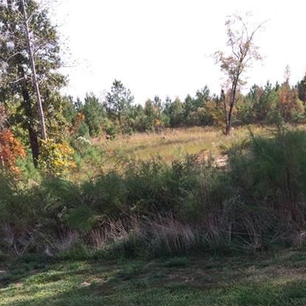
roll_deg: +5.0
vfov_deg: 33.2
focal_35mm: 48
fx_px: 480
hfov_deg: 35.2
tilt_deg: -18.0
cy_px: 286
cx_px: 189
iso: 32
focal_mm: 4.15
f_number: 2.2
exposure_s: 1/720
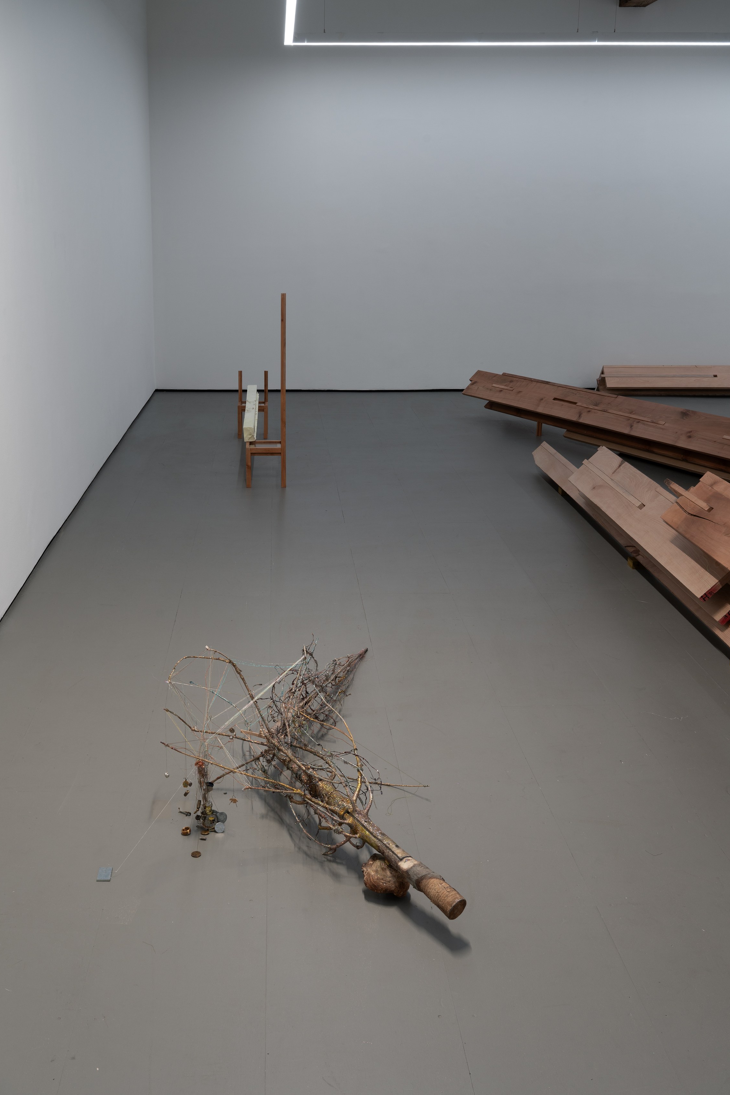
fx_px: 1094
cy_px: 560
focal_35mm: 36
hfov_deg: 36.9
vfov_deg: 53.1
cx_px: 367
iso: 100
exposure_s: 1.6
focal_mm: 35
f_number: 11
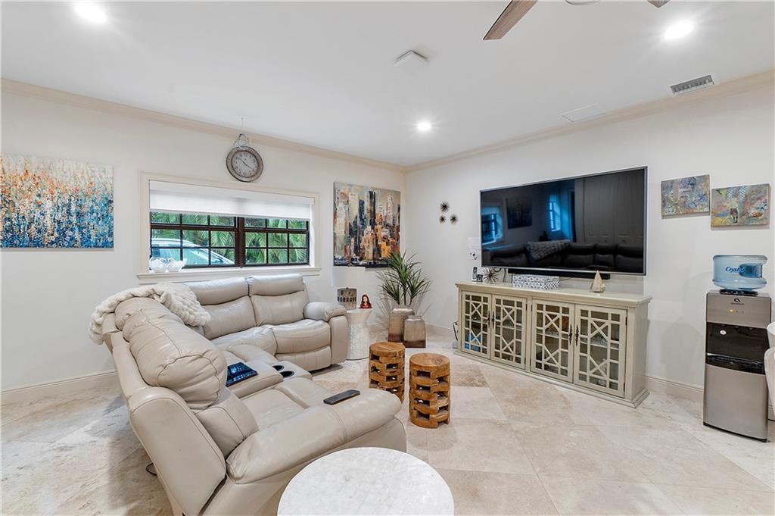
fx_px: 323
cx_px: 388
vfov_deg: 77.2
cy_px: 258
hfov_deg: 100.4
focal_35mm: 15
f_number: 11
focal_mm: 10
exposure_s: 1/1.25
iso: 160
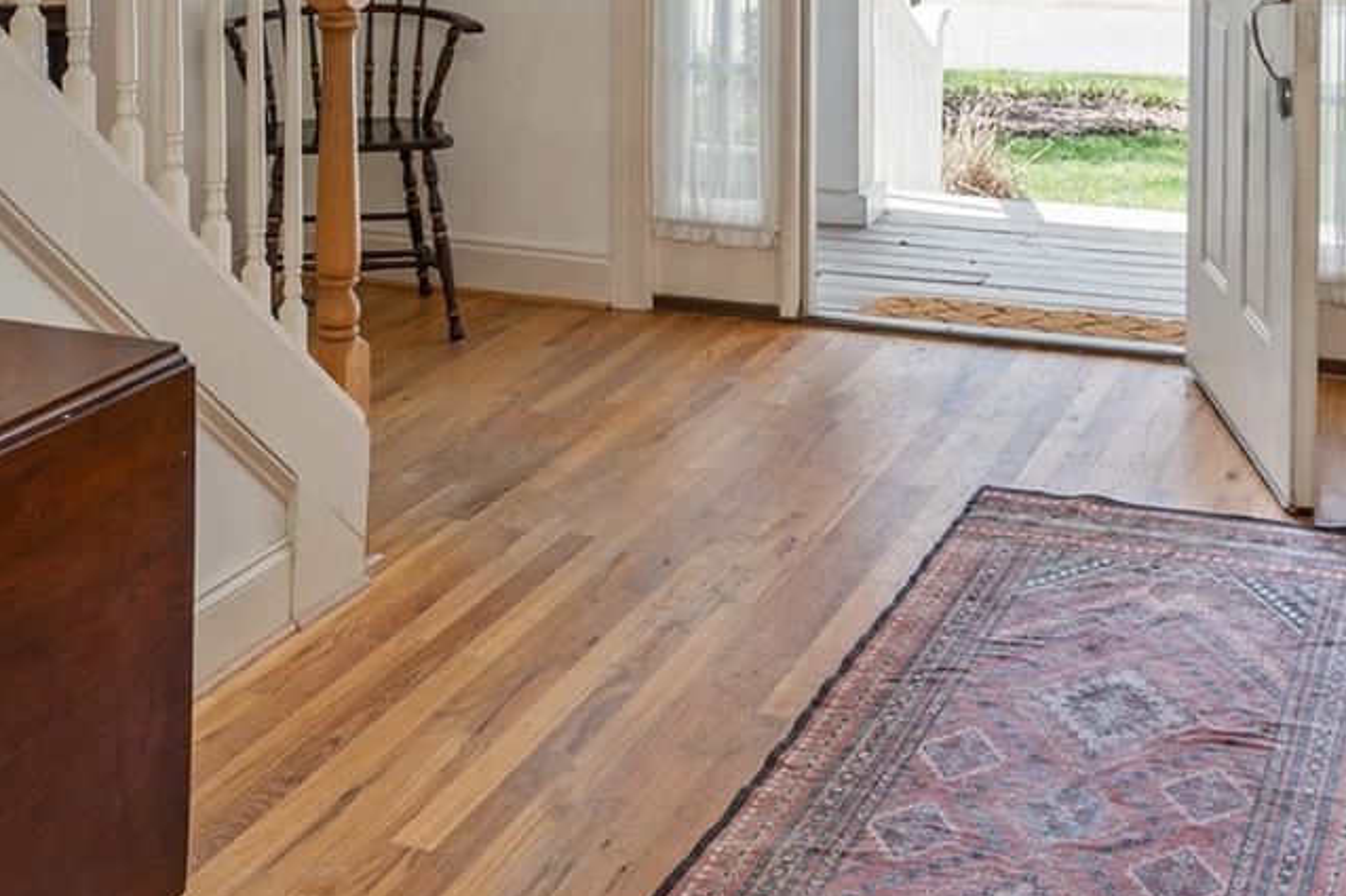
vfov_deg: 20.5
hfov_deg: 32.9
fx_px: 2280
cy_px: -234
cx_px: 639
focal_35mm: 61
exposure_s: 1/50
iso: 320
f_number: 7.1
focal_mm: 19
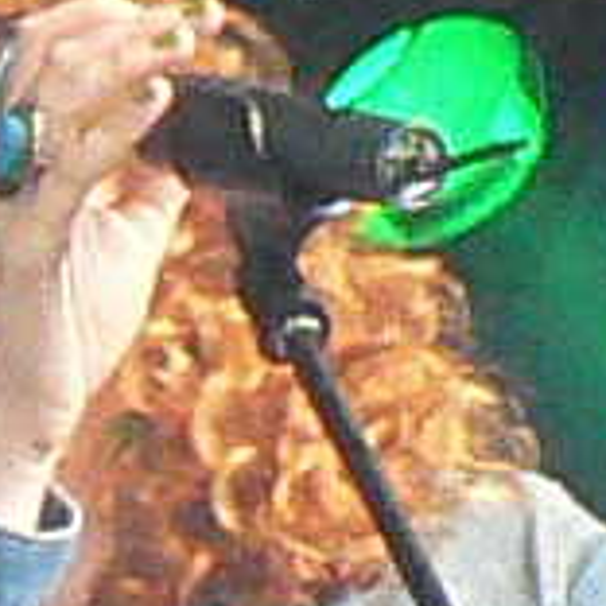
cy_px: 672
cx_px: 167
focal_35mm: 204
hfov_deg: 8.6
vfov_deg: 8.5
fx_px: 4040
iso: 400
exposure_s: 1/60
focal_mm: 10.2
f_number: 3.2
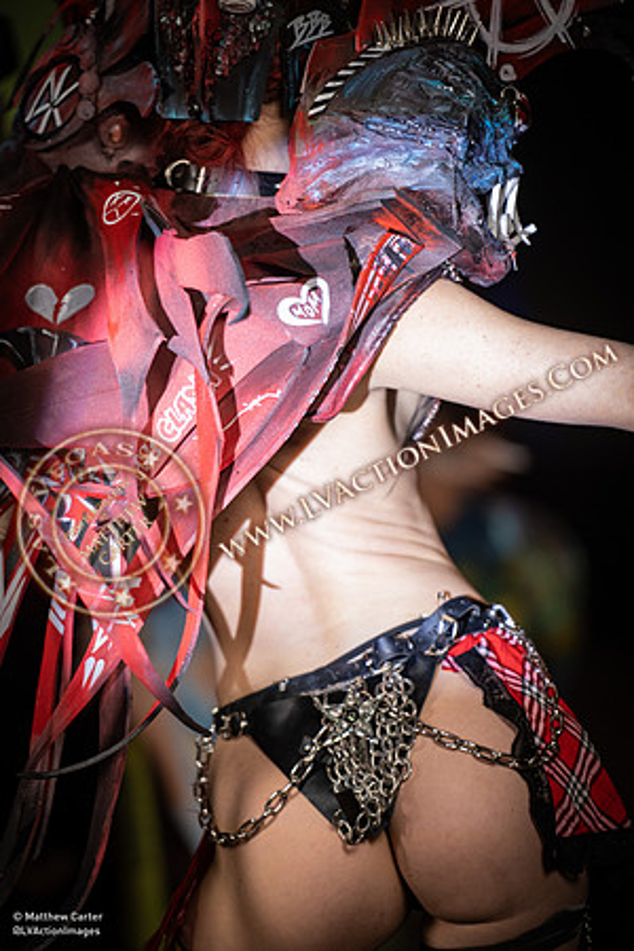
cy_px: 476
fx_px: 5283
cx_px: 317
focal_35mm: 200
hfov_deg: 6.9
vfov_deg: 10.3
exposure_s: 1/400
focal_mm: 200
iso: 1250
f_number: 2.8
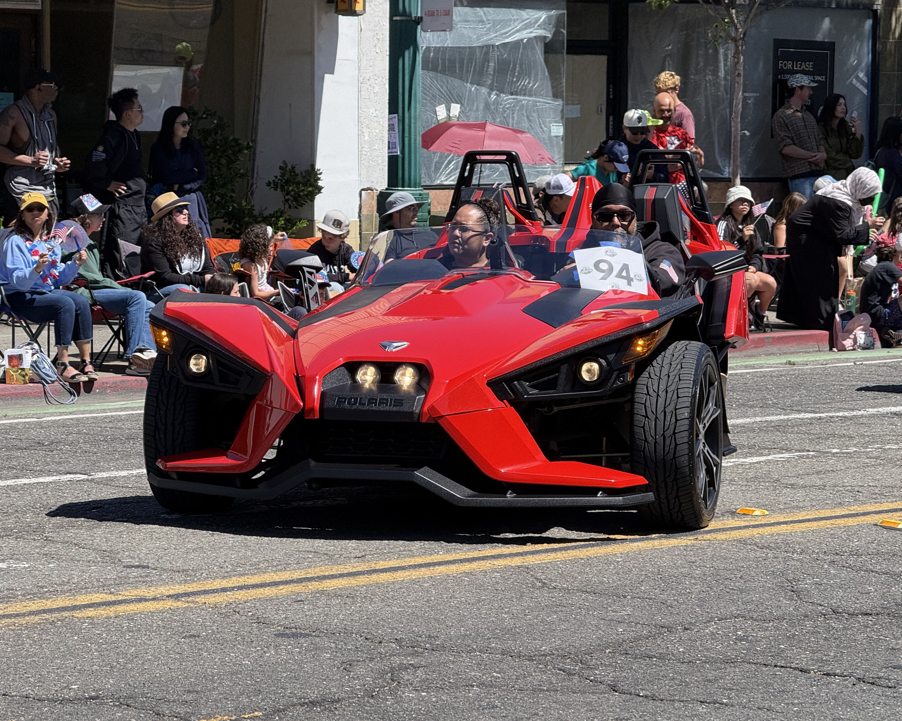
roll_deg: -0.5
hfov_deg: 15.3
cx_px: 427
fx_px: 3364
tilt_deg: -4.1
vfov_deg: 12.2
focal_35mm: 126
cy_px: 362
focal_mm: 15.66
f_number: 2.8
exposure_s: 1/990
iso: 50
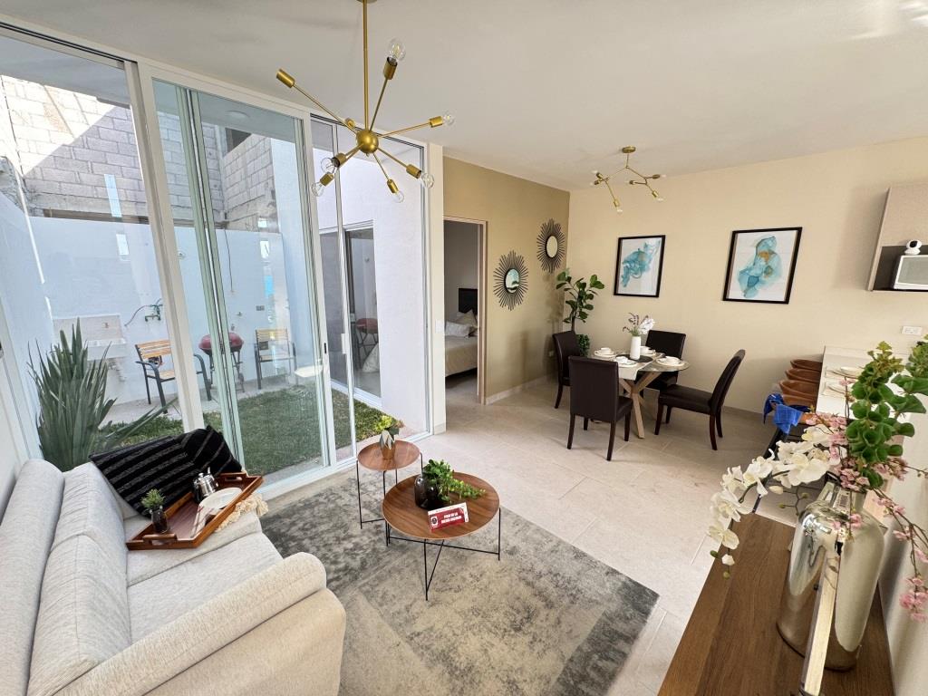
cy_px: 348
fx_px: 375
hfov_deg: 102.1
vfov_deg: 85.7
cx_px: 464
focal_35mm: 14
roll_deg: +0.4
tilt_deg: -11.3
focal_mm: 2.22
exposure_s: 1/99
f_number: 2.2
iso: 125
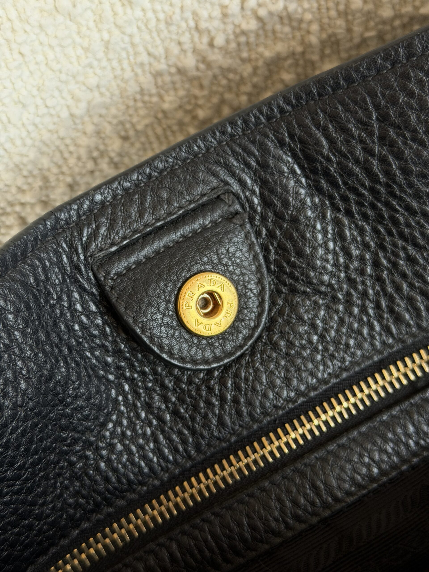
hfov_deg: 30.3
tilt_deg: -70.8
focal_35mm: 48
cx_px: 214
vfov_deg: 39.7
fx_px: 793
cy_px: 286
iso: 125
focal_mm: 6.76
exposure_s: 1/195
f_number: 1.78
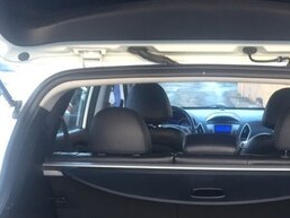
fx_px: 469
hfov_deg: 33.8
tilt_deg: -24.6
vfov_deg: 23.3
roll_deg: -1.3
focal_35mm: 56
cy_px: 279
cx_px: 208
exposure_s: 1/33
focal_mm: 4.15
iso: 125
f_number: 2.2
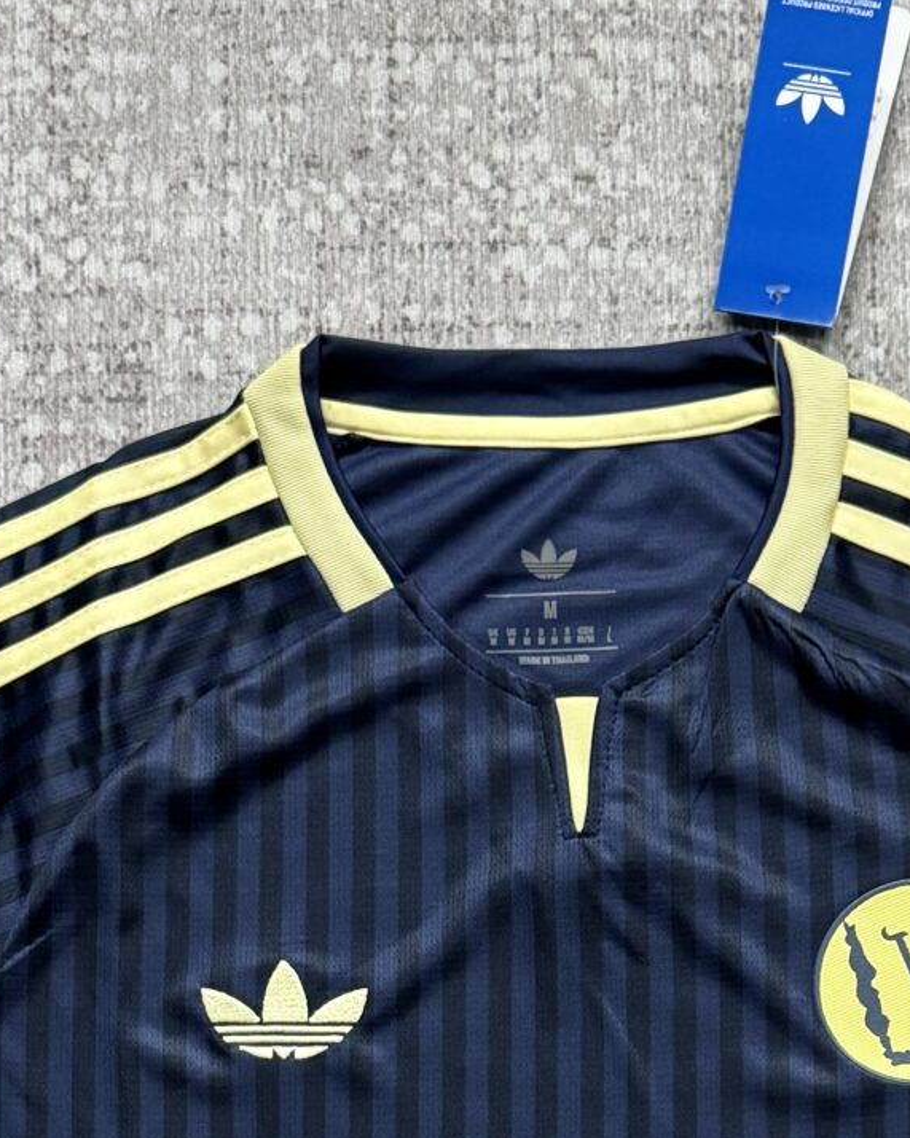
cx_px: 566
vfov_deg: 21.2
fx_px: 2829
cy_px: 1363
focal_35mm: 84
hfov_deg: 18.3
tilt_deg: -84.2
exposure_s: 1/60
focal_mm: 6.76
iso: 400
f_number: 1.78
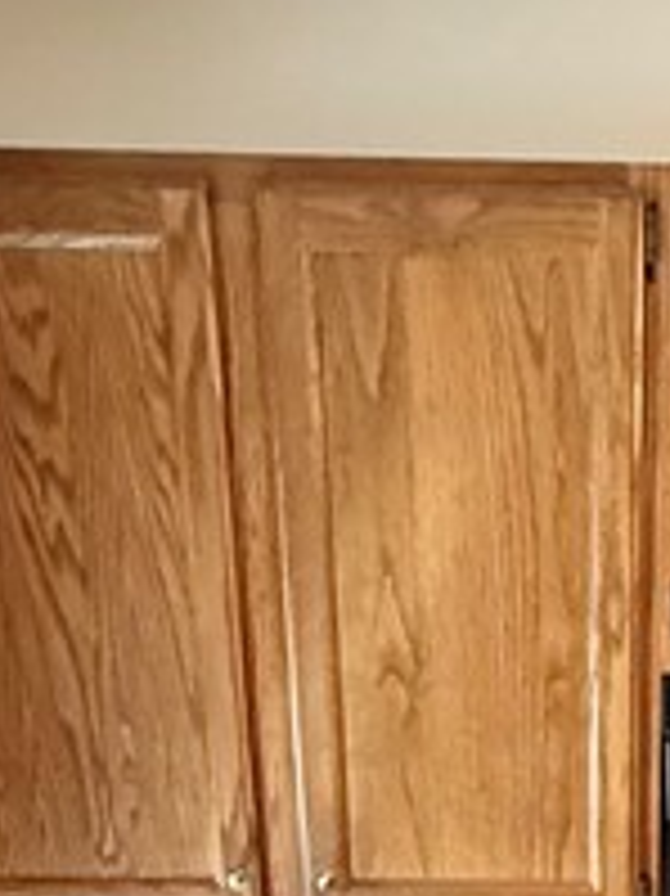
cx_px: 634
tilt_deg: -28.7
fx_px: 1860
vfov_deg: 18.2
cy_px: 1792
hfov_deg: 19.9
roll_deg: -2.0
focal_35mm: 72
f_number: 2.2
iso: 640
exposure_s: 1/60
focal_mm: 2.22
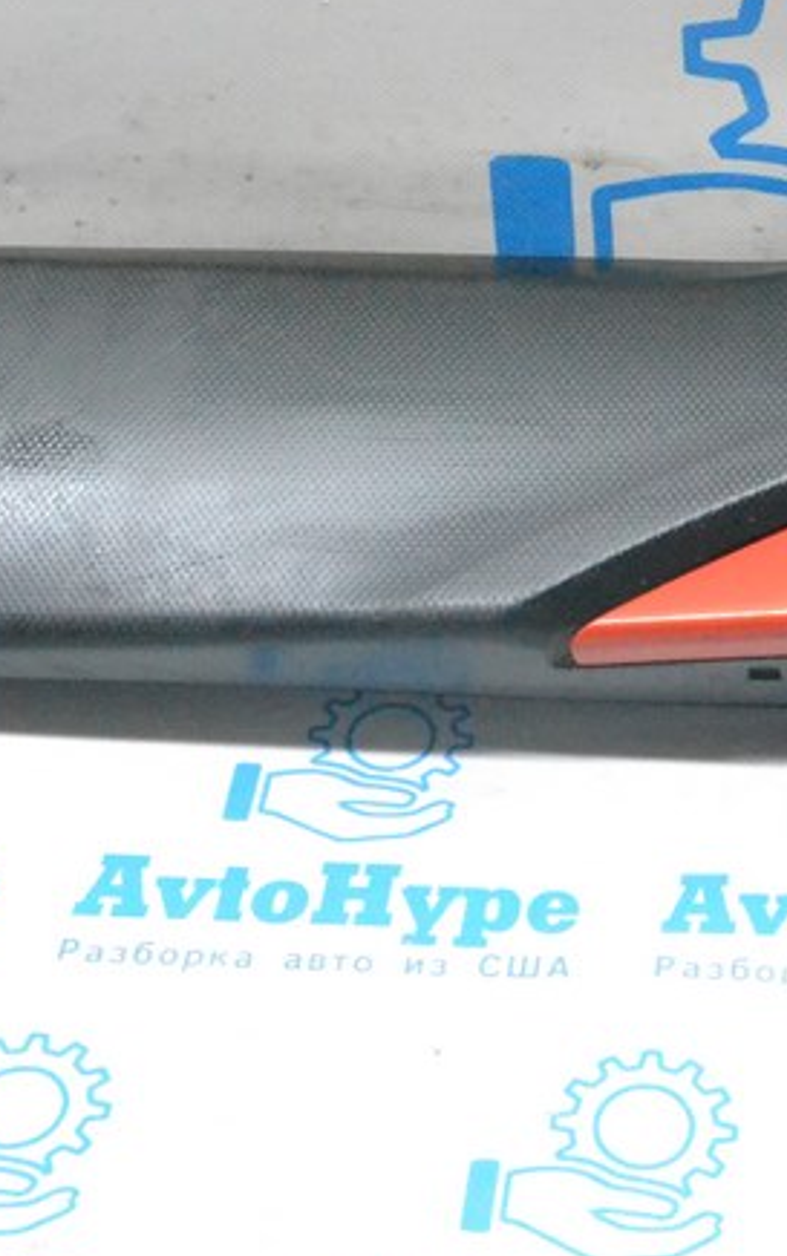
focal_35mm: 79
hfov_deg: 15.6
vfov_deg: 26.0
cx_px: 1067
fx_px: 2707
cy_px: 439
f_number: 9
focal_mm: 22
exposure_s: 1/160
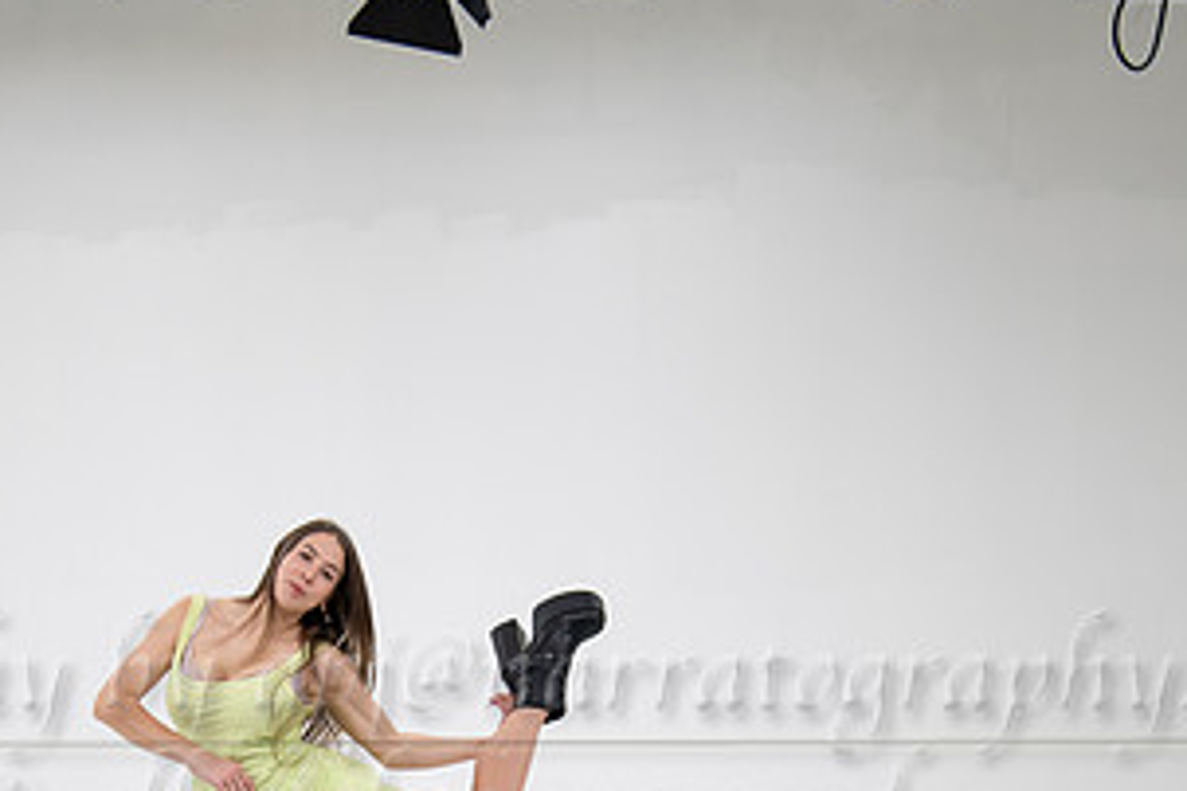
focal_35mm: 88
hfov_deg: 23.0
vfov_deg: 15.3
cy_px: 738
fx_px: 2901
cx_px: 388
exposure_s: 1/500
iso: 400
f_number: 4
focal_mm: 46
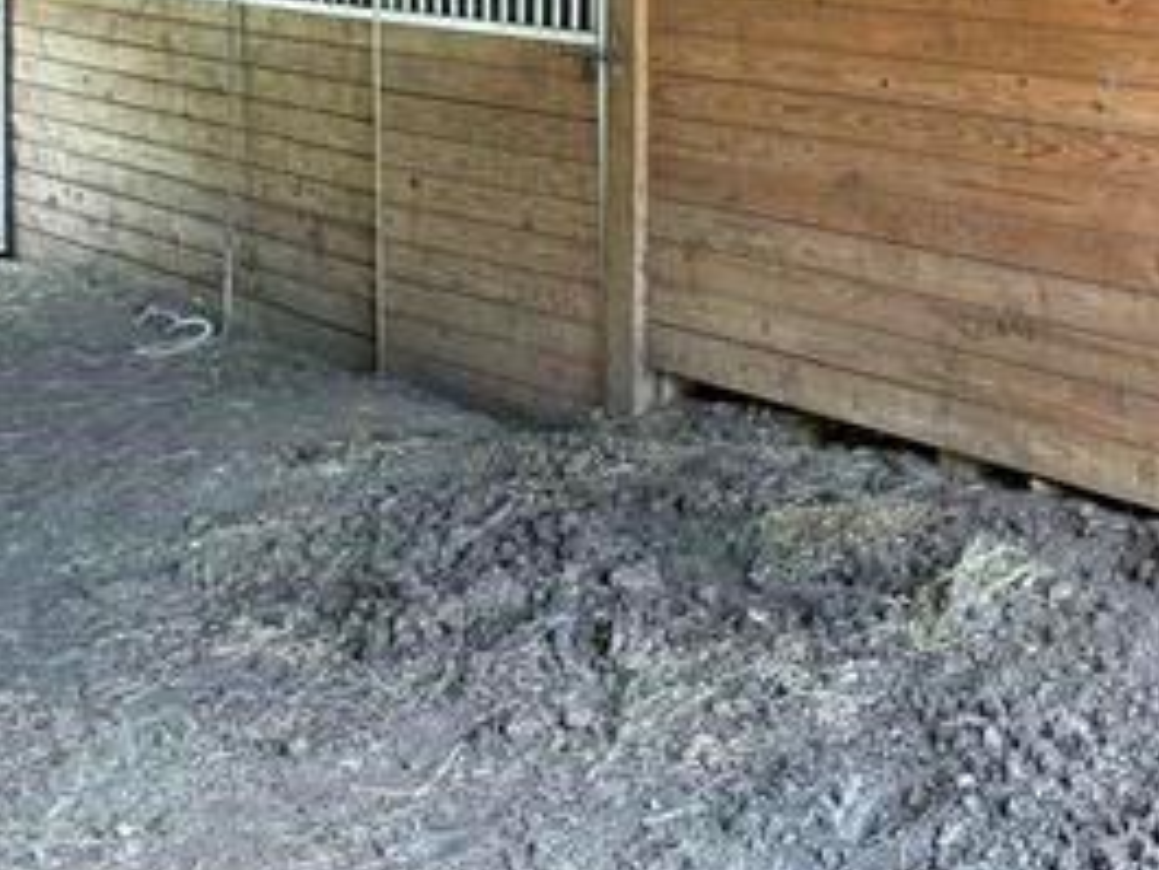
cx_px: 1238
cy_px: -48
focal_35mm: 58
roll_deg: -2.1
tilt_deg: -2.3
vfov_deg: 23.9
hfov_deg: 30.2
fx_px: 1943
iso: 160
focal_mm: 6.76
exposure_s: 1/121
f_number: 1.78
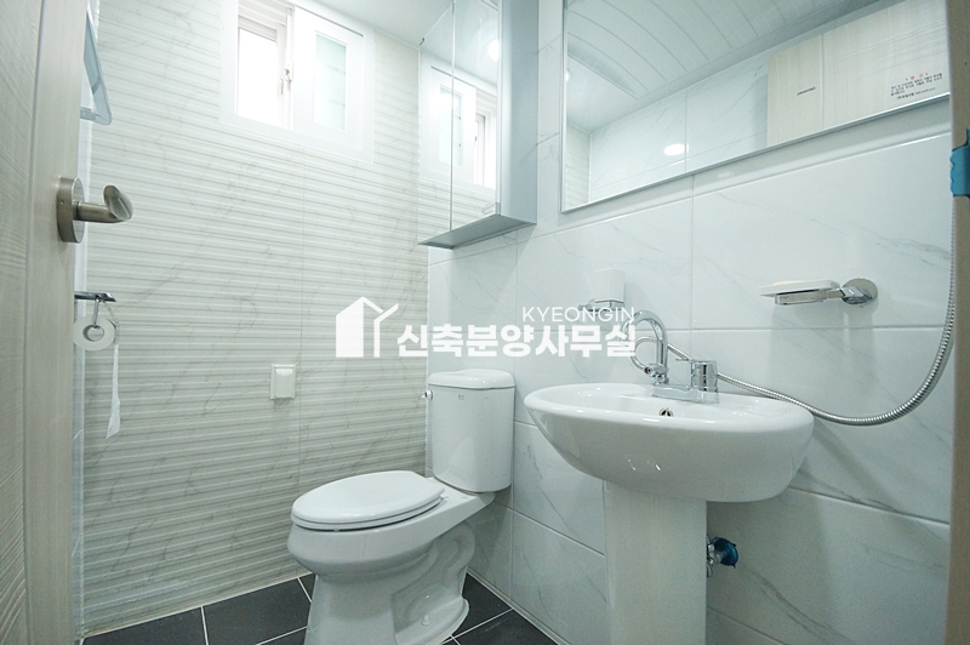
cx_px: 485
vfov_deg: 77.2
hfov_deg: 100.4
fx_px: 404
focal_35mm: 15
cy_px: 322
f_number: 5.6
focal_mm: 10
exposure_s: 1/80
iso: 1600
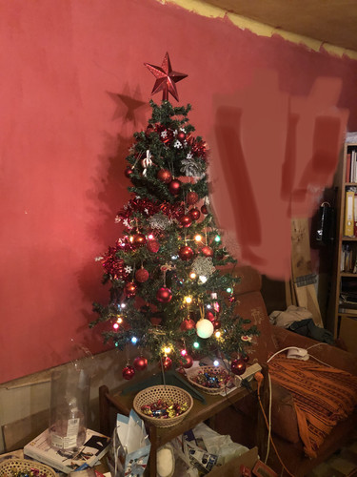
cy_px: 238
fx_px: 385
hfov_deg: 49.7
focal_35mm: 28
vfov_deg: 63.4
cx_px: 178
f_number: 1.8
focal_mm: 4
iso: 125
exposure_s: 1/4
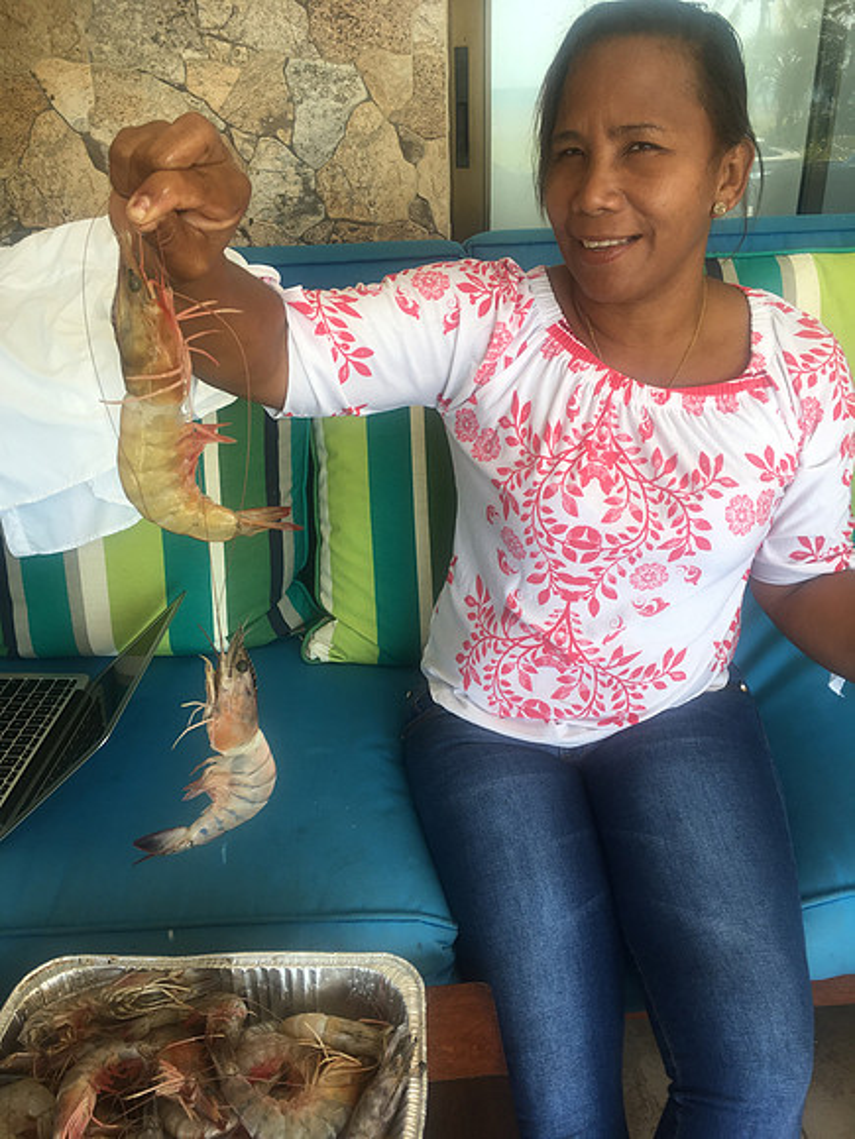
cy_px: 570
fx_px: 955
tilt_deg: -25.9
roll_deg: +1.1
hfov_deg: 48.2
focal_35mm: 29
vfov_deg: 61.7
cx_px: 428
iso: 25
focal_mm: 4.15
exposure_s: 1/172
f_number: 2.2
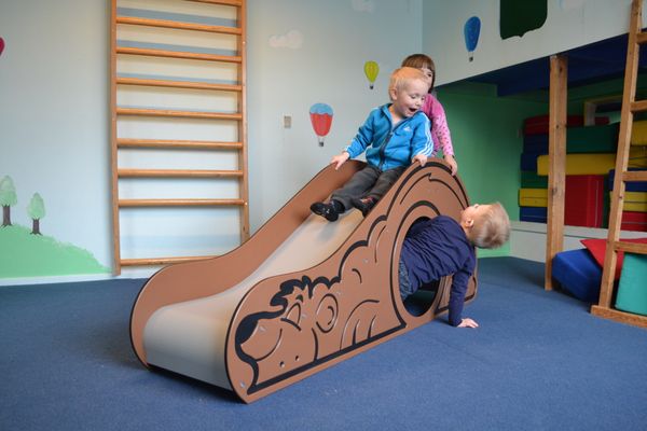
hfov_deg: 61.9
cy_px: 216
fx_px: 539
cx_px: 324
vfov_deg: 43.6
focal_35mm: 30
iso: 640
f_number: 3.8
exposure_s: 1/60
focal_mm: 20
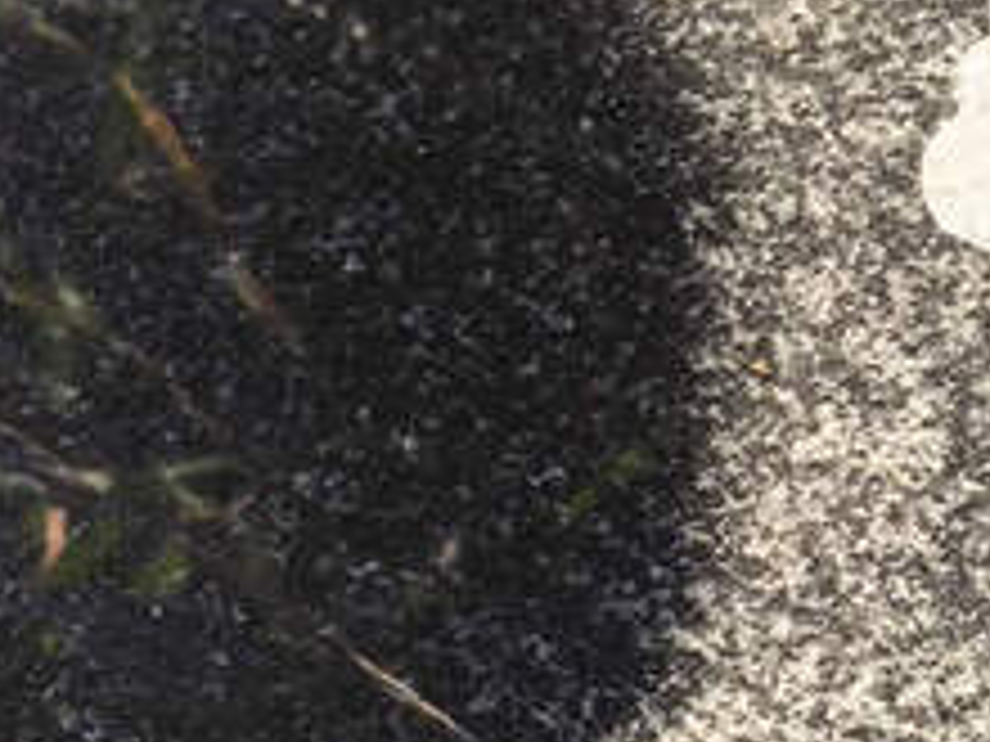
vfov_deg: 8.0
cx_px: 1100
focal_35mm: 182
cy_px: 1187
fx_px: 5205
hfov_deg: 10.7
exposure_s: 1/232
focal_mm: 4.71
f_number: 1.7
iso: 50
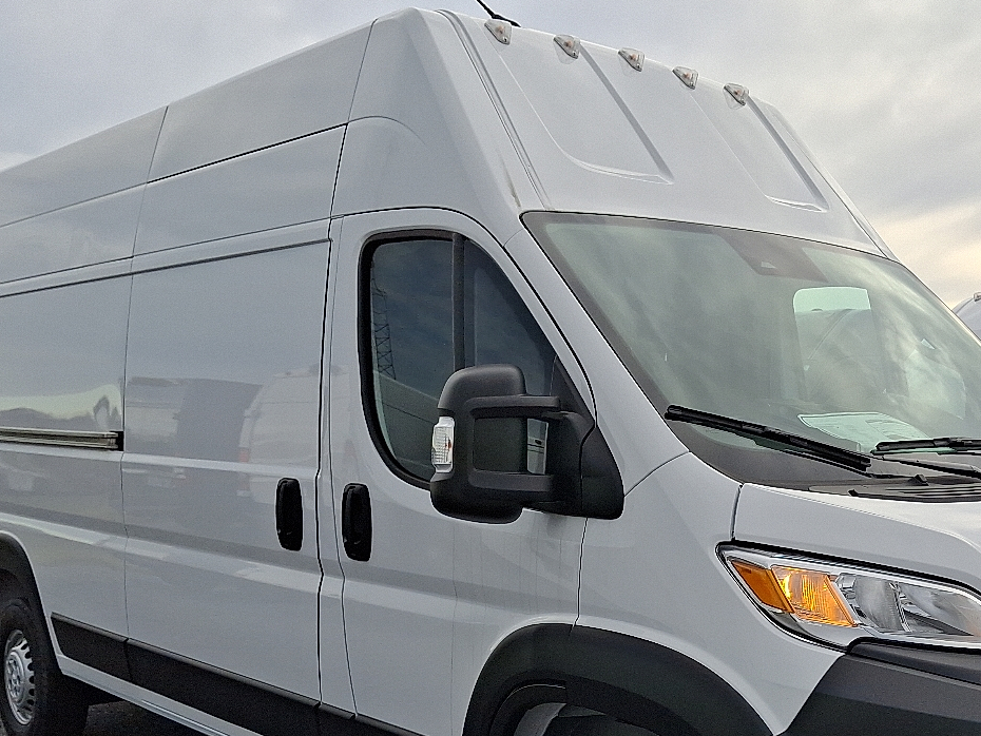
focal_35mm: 43
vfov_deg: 33.1
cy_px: 530
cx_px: 618
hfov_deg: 43.5
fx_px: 1219
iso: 25
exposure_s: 1/526
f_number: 1.8
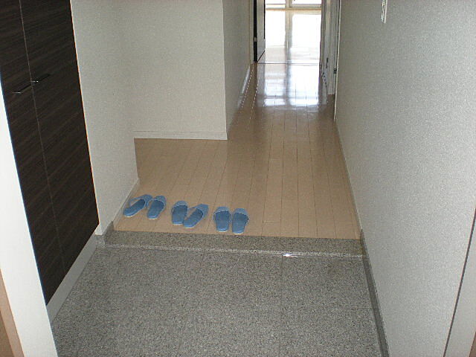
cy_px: 178
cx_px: 238
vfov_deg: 37.7
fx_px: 523
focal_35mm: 38
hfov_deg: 49.0
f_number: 3.1
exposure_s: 1/60
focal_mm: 6.3
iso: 161
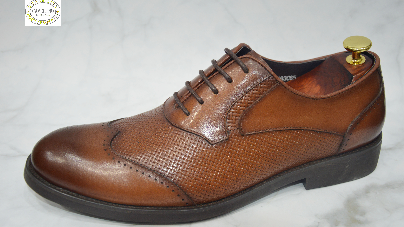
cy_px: 111
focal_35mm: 40
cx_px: 203
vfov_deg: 30.0
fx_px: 423
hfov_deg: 51.0
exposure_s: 1/80
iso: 400
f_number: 4
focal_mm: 25
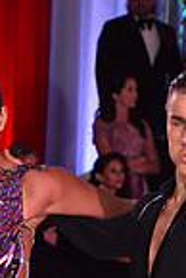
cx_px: 114
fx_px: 3409
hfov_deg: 3.1
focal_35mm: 441
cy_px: 399
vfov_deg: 4.6
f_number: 6.3
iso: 2500
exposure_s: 1/320
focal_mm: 110
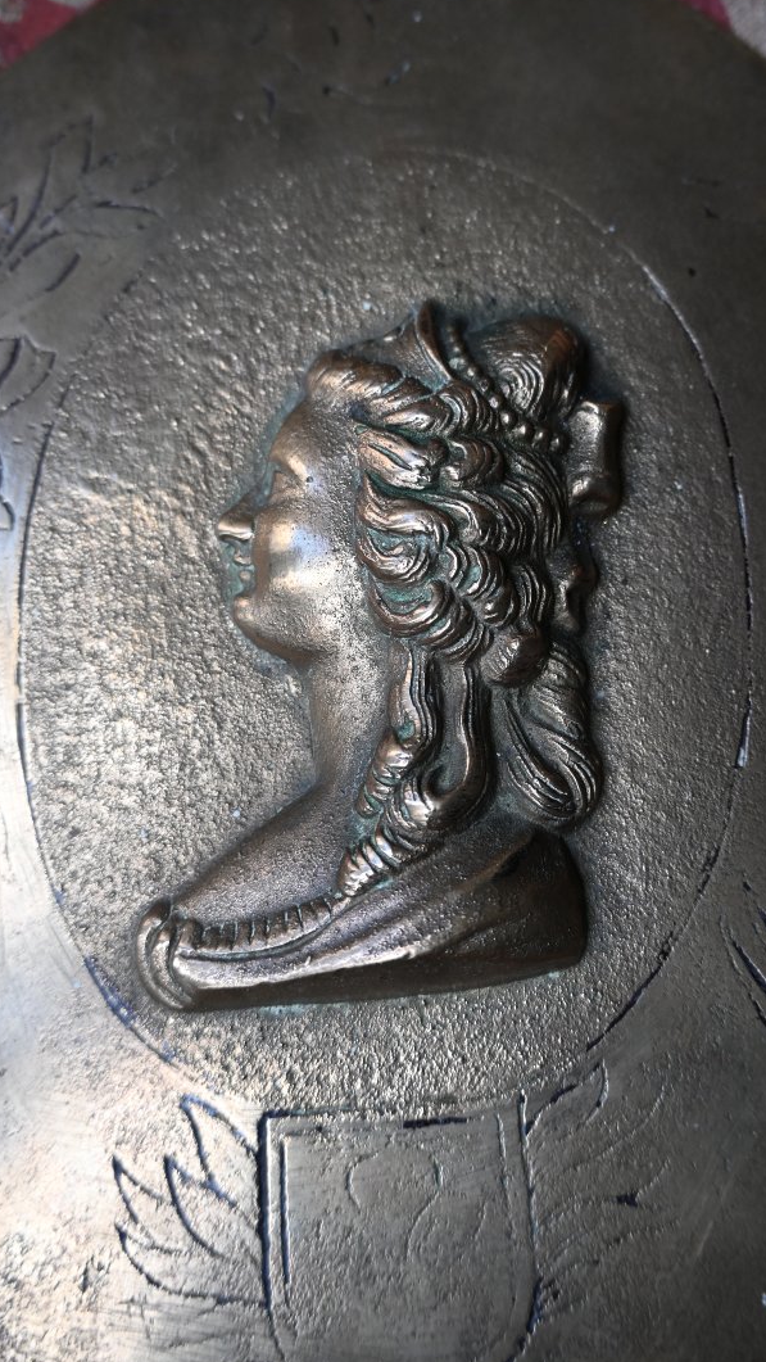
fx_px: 1155
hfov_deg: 36.4
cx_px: 486
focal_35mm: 32
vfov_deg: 61.0
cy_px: 648
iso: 400
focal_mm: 18
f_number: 3.5
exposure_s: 1/160
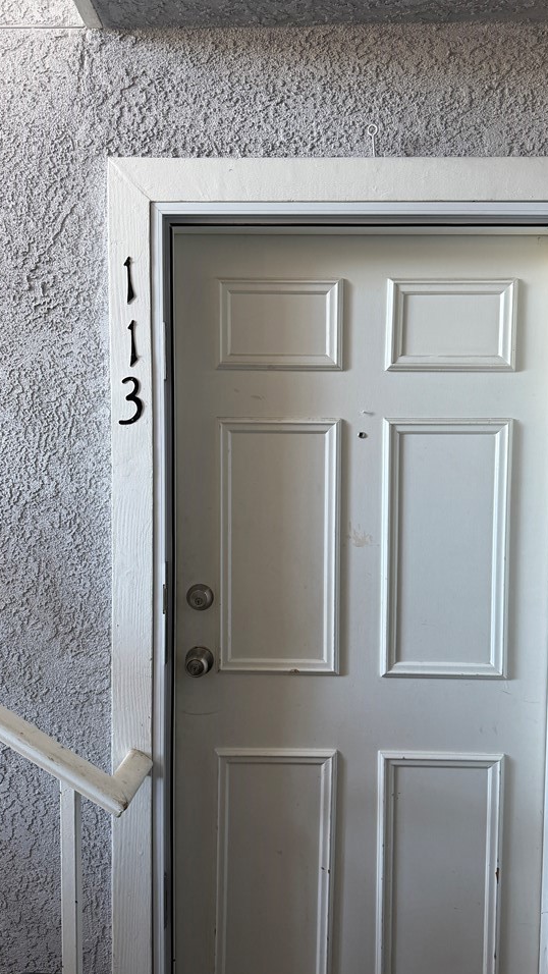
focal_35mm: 28
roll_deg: -1.1
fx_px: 723
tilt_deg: -4.3
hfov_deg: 41.5
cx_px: 299
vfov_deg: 67.9
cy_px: 516
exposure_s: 1/65
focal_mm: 6.76
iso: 200
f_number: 1.78
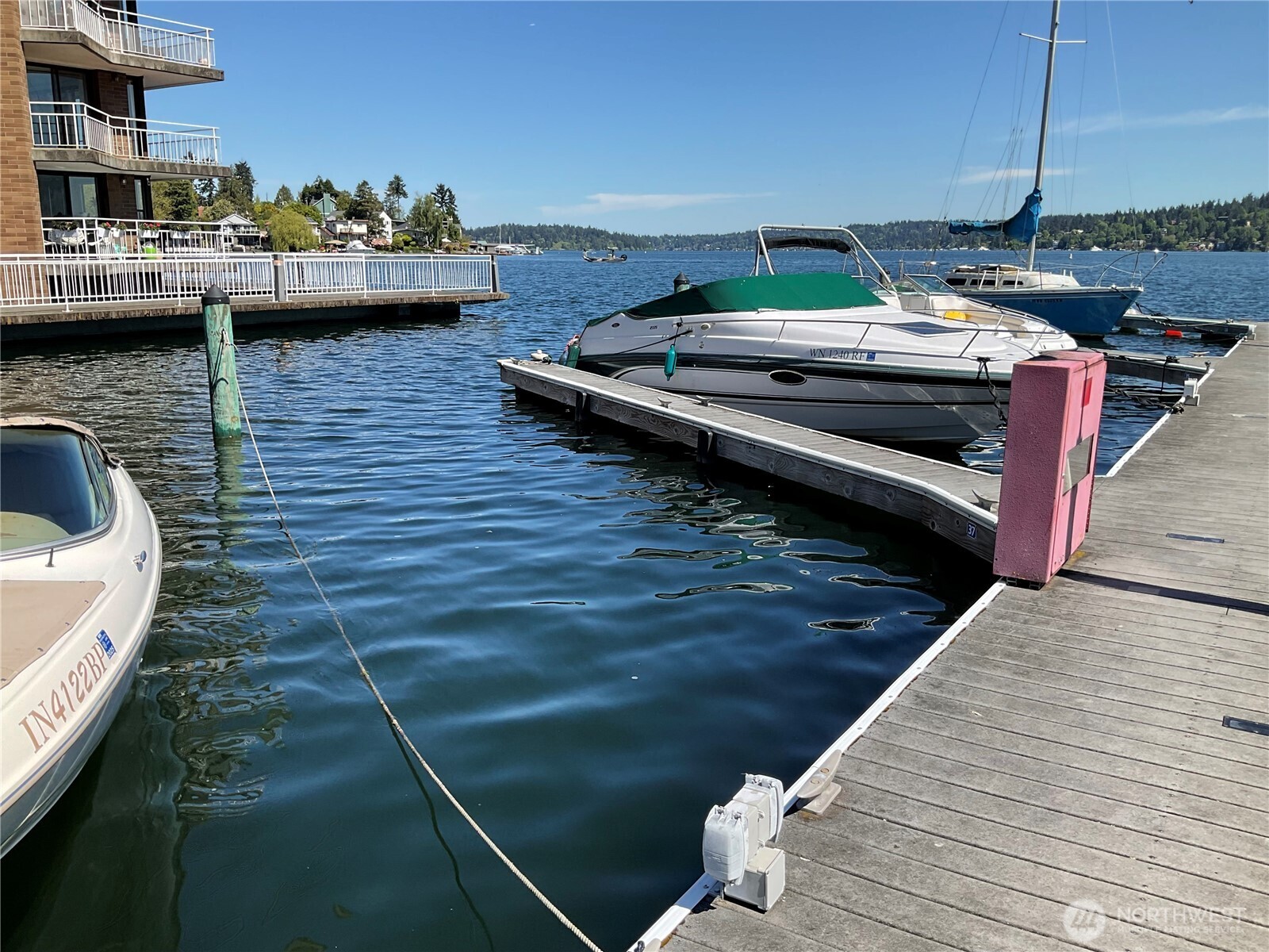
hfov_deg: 61.7
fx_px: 1063
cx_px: 634
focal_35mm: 29
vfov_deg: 48.2
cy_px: 476
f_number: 1.8
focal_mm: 3
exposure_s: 1/1626
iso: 16
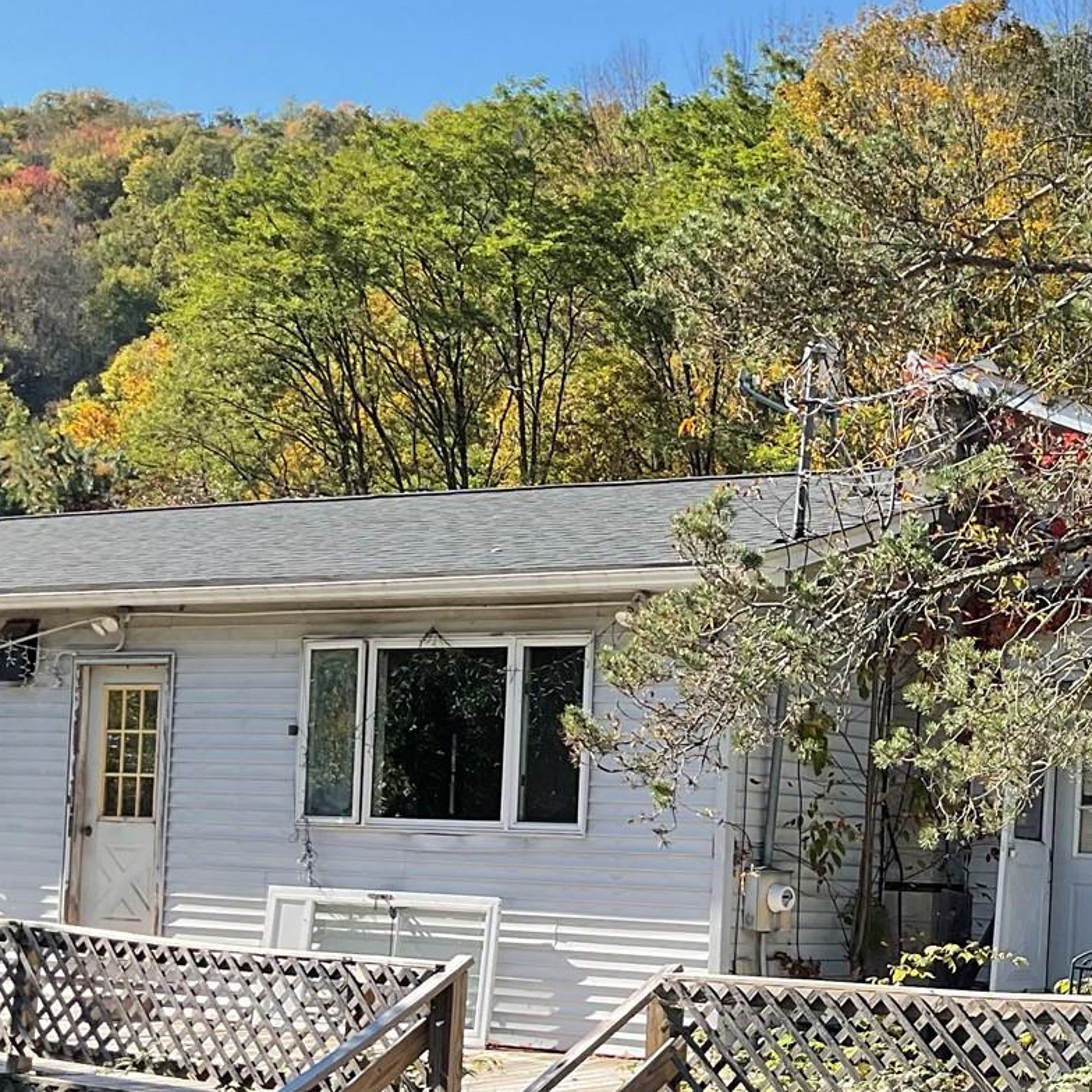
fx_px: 2391
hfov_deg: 24.6
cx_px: 1075
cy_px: 841
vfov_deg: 25.4
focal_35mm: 67
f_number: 1.8
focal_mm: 3
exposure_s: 1/500
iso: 16
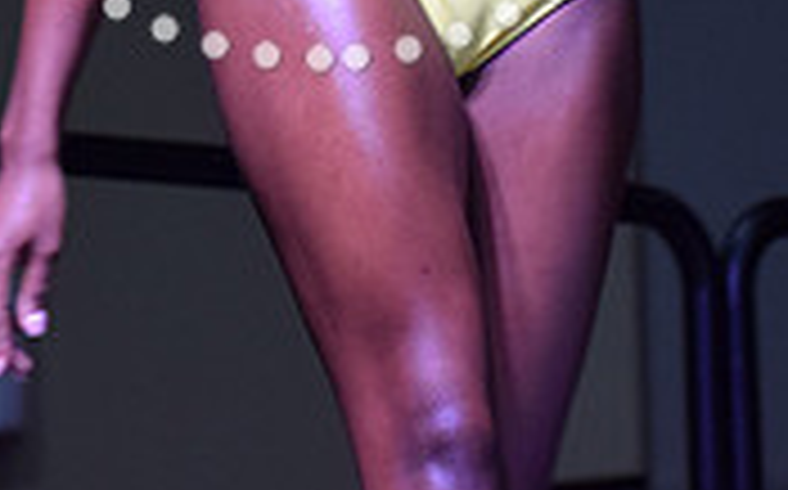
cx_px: 320
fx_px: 15233
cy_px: -366
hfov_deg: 3.0
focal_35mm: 710
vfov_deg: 1.8
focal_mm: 140
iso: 800
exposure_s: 1/80
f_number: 4.5
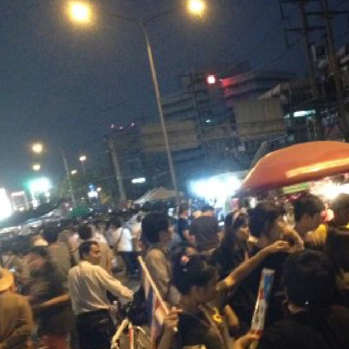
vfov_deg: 27.0
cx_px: 317
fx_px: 719
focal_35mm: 63
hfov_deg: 26.4
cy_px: 249
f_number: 2.4
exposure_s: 1/15
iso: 800
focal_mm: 4.28
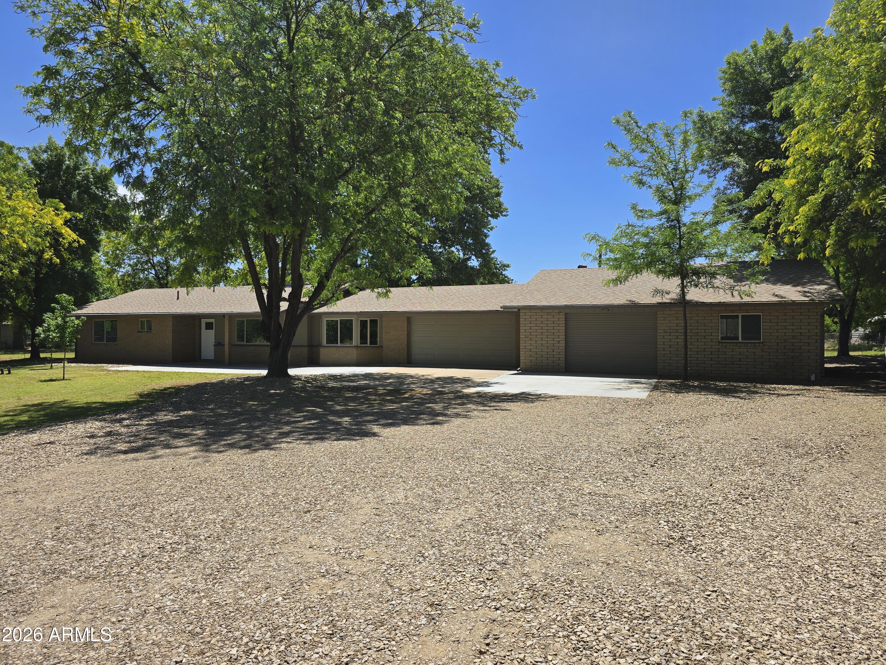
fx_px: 589
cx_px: 443
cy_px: 332
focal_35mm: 23
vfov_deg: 58.9
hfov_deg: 73.9
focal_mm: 6.3
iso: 12
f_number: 1.7
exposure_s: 1/919
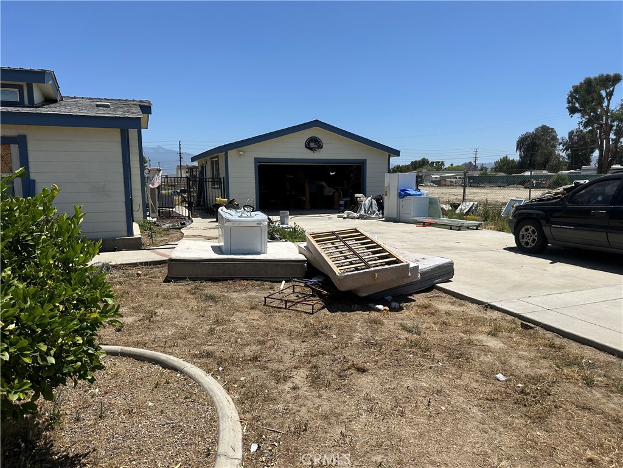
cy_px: 234
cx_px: 312
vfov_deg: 56.8
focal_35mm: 24
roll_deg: +0.5
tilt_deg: -8.8
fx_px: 432
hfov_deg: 71.6
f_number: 1.78
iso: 80
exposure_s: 1/6623
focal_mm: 6.86
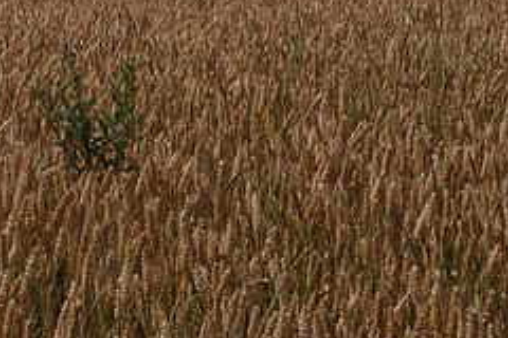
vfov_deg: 8.9
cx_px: -296
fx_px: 2046
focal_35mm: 145
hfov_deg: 13.2
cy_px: -356
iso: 100
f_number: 4.5
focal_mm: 12.63
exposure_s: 1/1000
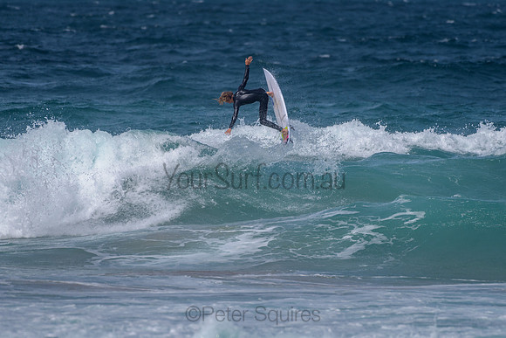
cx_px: 250
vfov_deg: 2.2
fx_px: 8623
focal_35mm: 613
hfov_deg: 3.4
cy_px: 164
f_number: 5.6
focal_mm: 500
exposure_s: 1/2000
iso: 80
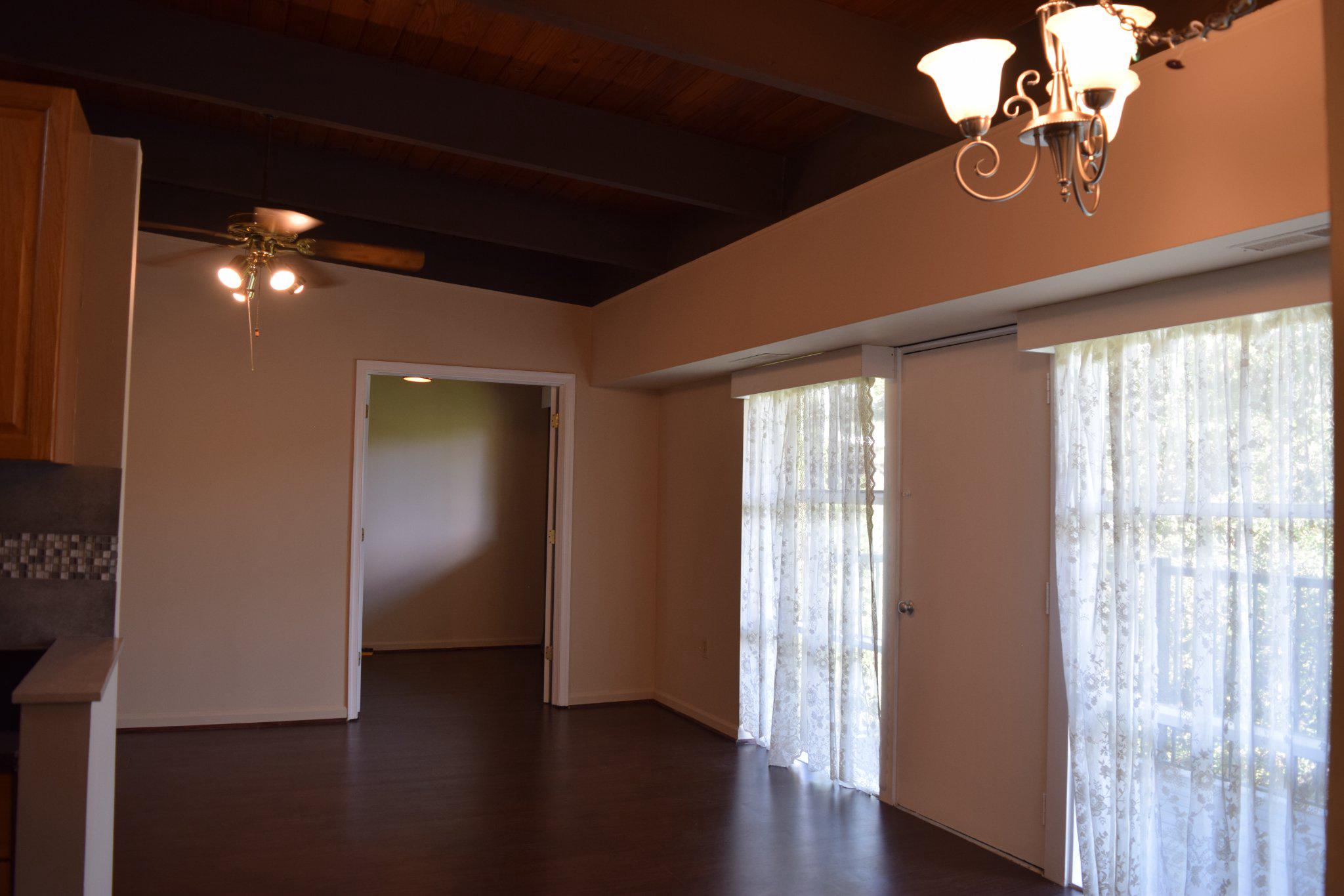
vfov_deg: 47.9
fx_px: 1008
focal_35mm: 27
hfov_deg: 67.4
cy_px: 448
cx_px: 672
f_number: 4.5
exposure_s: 1/80
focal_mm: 18
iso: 400
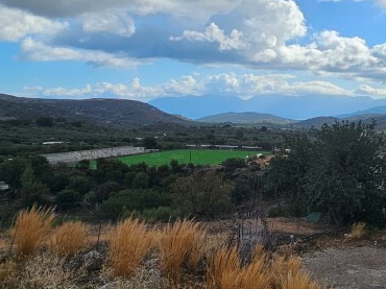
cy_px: 59
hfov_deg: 43.2
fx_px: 401
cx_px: 395
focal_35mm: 36
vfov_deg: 38.2
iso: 50
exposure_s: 1/2737
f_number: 2.2
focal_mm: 2.2
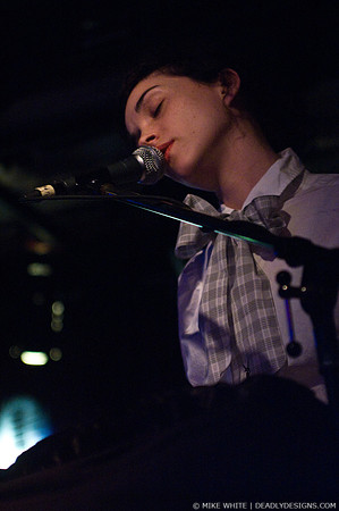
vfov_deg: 19.5
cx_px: 170
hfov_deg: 13.0
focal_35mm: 105
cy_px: 256
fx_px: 1486
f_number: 2.8
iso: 1600
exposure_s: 1/30
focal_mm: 70
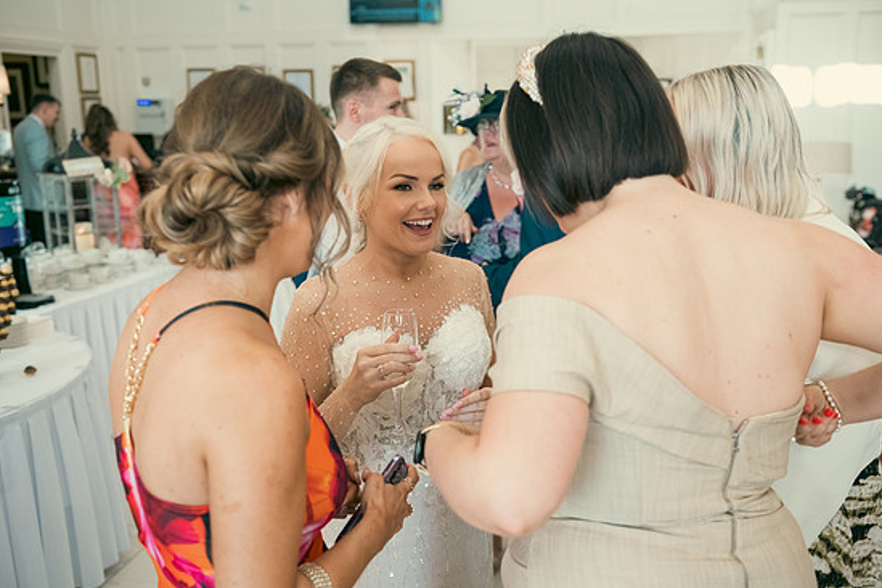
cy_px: 298
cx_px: 458
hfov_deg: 51.9
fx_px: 906
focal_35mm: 37
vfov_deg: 35.9
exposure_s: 1/160
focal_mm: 35
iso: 800
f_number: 3.5
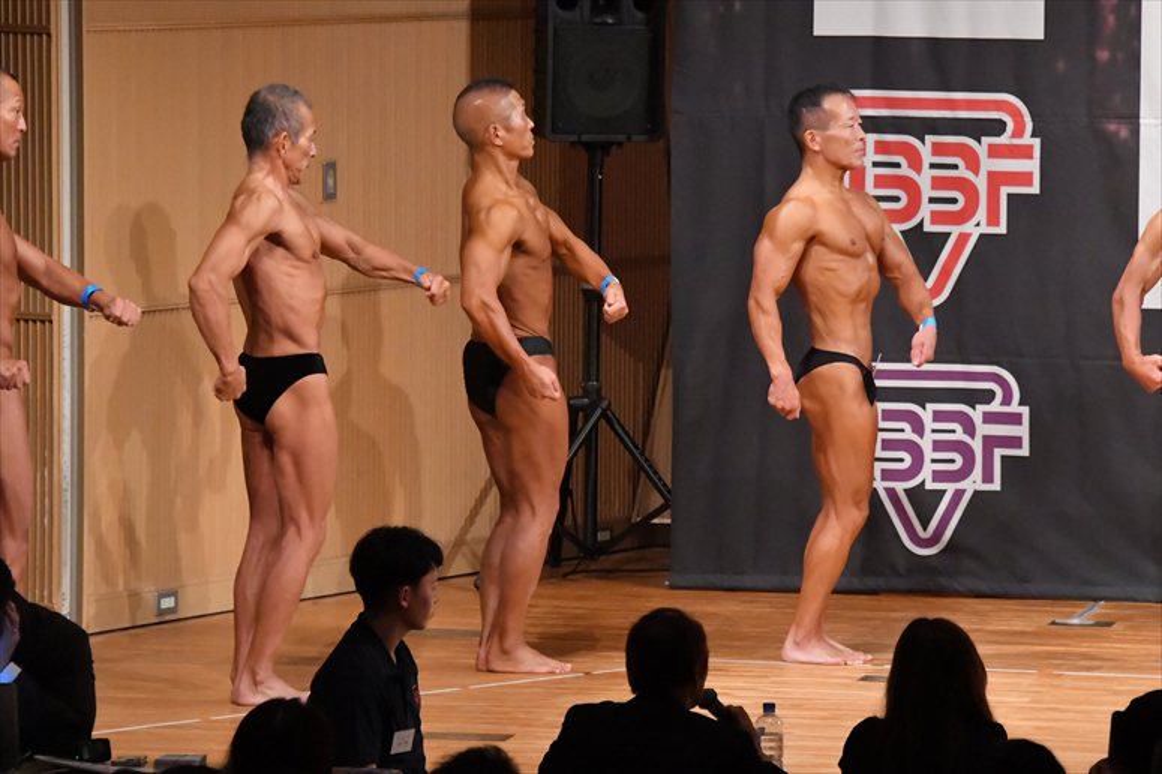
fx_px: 8227
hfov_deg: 8.1
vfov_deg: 5.4
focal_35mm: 255
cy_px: 387
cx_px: 581
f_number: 5.6
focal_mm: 170
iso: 10000
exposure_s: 1/400
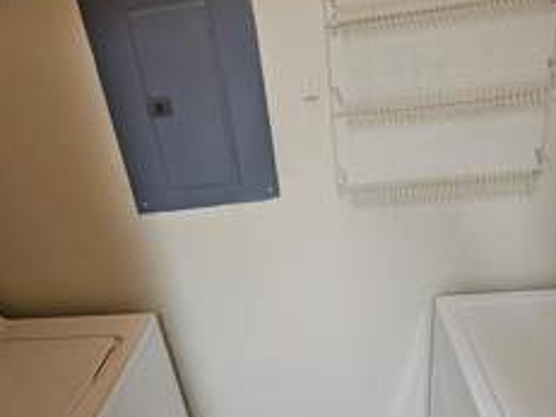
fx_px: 433
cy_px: 251
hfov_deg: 65.3
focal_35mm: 27
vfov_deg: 51.0
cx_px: 262
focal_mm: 2.2
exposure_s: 1/60
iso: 250
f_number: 2.2
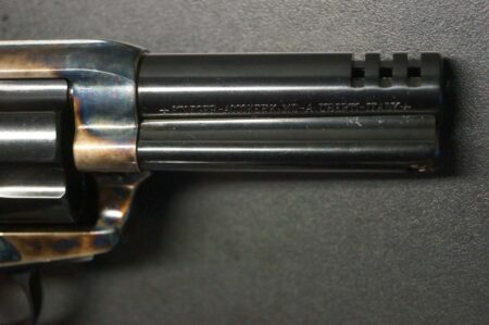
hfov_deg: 24.6
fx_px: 1119
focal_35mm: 82
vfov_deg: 16.5
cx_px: 244
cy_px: 162
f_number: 5.6
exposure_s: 1/80
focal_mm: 55
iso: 3200
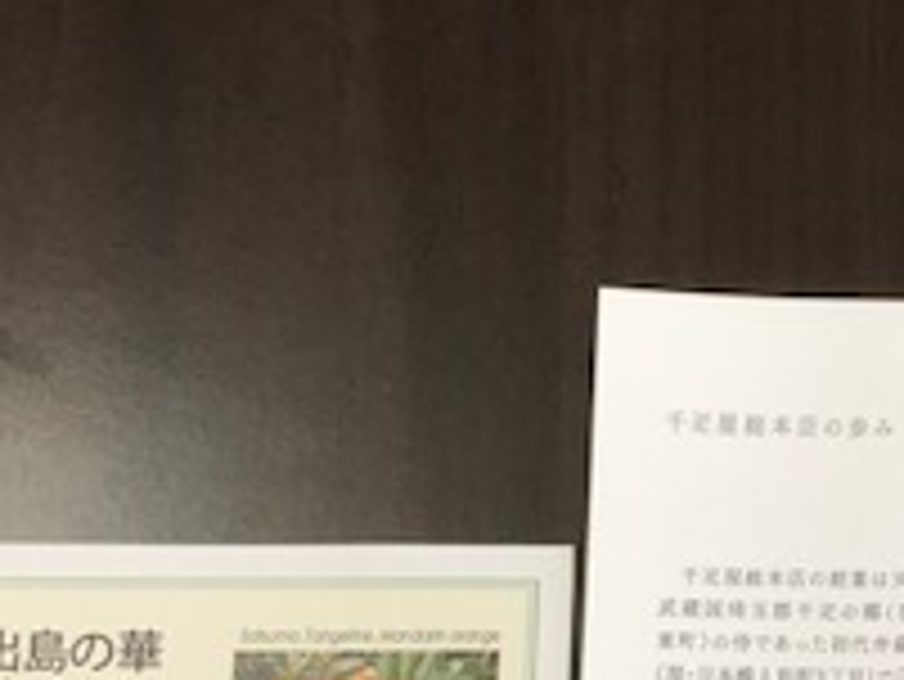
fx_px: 2326
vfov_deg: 16.2
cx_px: 1075
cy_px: 698
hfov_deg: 20.6
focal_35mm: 89
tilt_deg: -80.1
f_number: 1.8
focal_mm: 3.99
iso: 32
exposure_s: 1/50
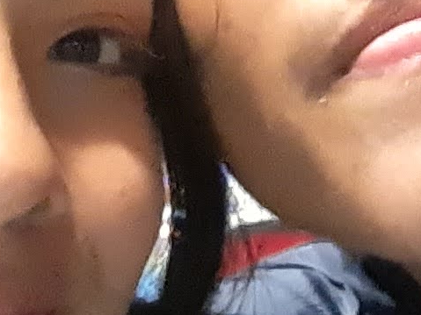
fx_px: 2091
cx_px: 198
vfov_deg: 8.6
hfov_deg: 11.5
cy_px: 71
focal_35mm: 172
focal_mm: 2.66
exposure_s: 1/10
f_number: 2
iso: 1250
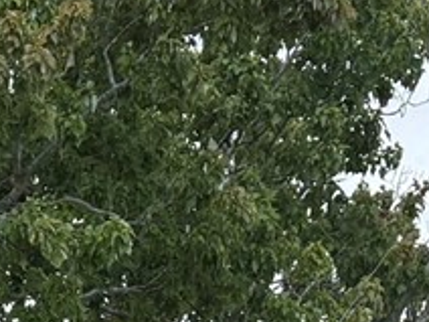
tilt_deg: -2.7
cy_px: 1045
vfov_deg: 6.7
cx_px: -97
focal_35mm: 196
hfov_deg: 9.9
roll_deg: -2.1
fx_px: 2429
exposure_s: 1/732
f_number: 1.6
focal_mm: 5.96
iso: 50
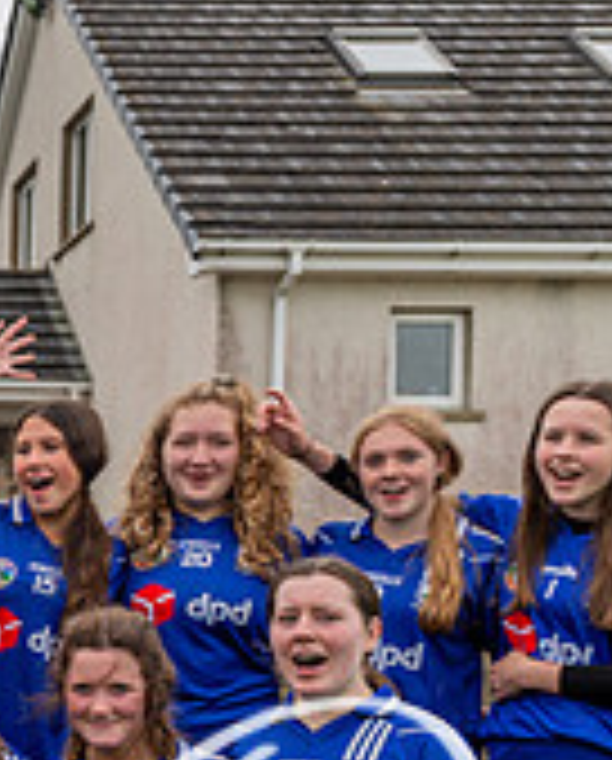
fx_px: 1940
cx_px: -582
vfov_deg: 21.6
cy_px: 702
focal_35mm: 86
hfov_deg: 14.9
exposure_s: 1/400
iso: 110
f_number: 3.2
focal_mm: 24
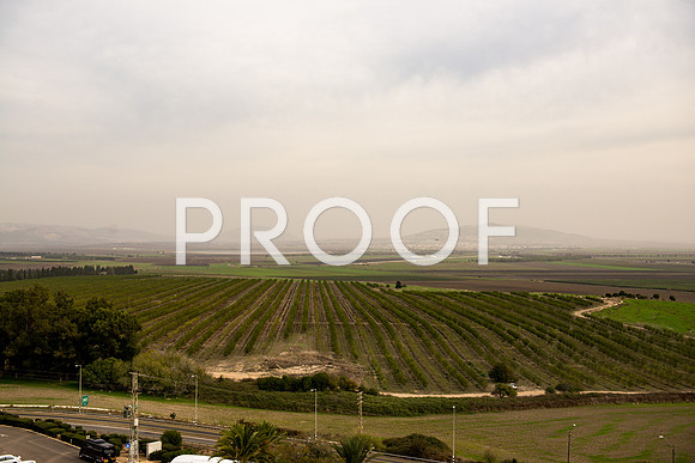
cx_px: 348
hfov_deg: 50.7
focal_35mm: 38
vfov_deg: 35.1
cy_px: 232
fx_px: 734
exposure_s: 1/1000
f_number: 3.5
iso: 100
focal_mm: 38
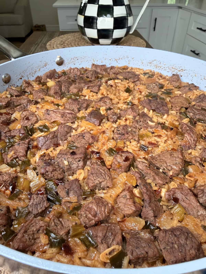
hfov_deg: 56.8
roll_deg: -0.2
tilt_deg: -36.0
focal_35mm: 24
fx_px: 190
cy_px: 137
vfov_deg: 71.6
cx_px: 103
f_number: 2.2
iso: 100
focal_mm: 2.22
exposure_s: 1/120
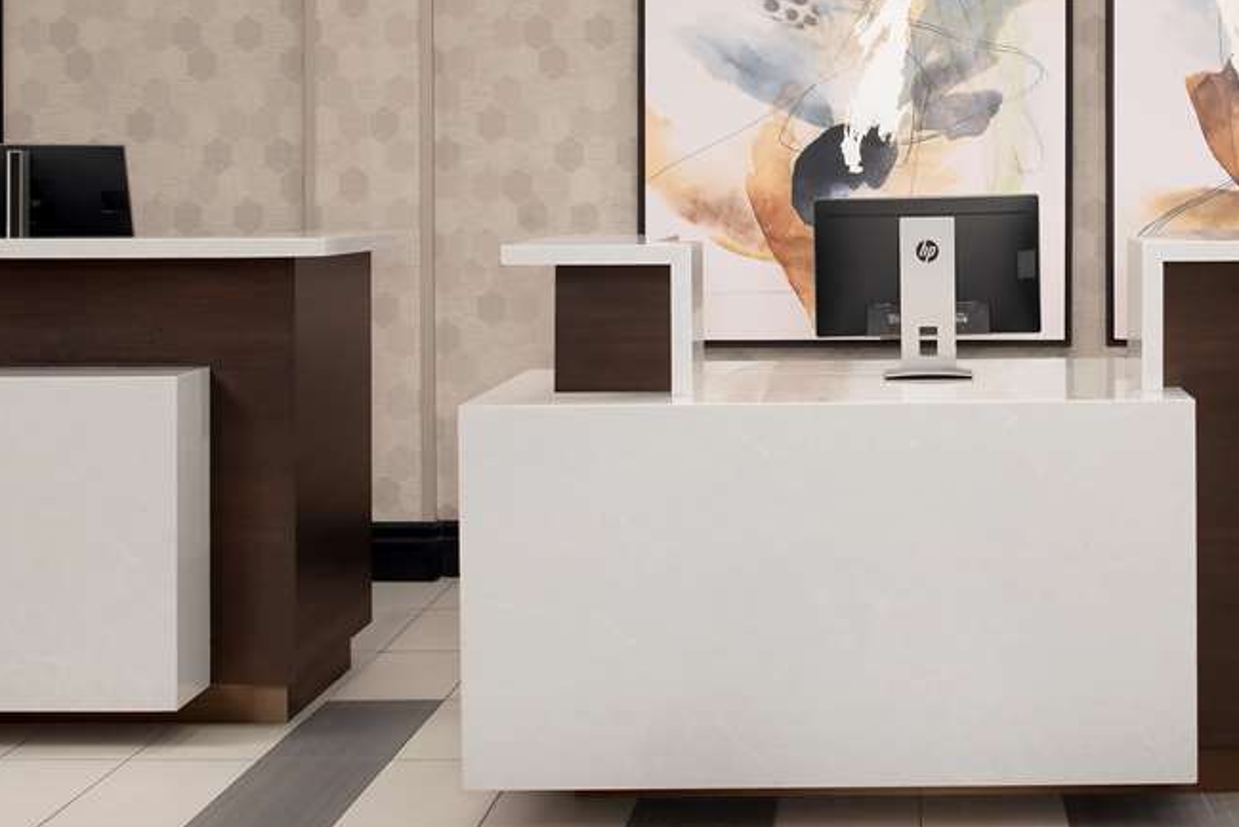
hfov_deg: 29.8
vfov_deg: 20.1
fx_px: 2306
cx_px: 846
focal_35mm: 67
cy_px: 153
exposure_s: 1/80
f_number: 11
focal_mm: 29
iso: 400
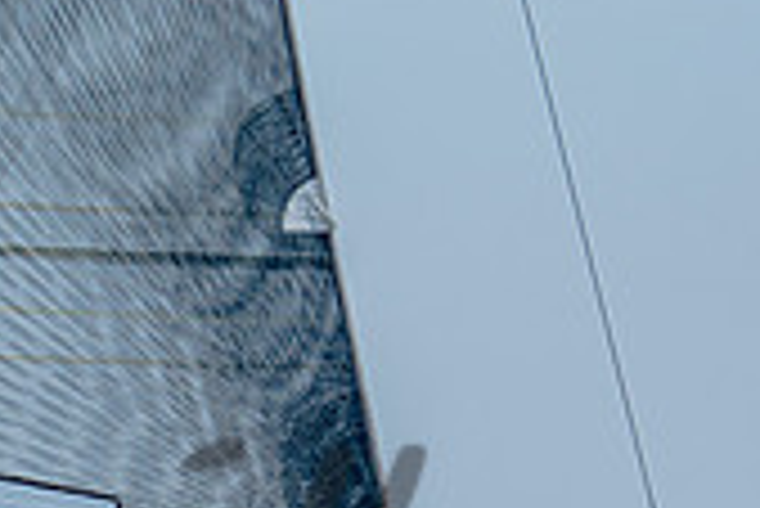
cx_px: -125
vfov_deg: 1.2
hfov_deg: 1.7
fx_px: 24995
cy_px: 699
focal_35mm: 1183
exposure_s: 1/1600
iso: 200
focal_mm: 210
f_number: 5.3
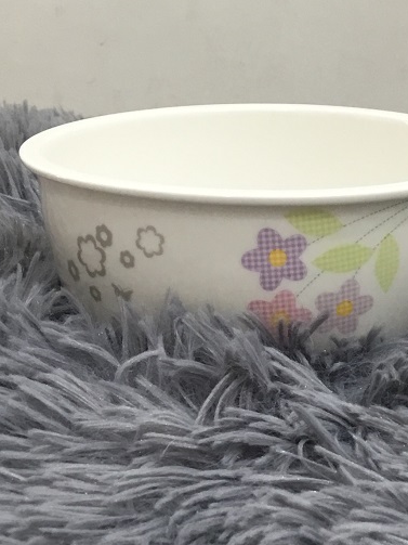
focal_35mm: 74
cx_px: 261
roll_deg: +1.2
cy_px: 173
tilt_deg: -11.8
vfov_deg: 26.2
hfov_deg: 19.8
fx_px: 1163
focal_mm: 3.3
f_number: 2.4
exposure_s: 1/33
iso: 100
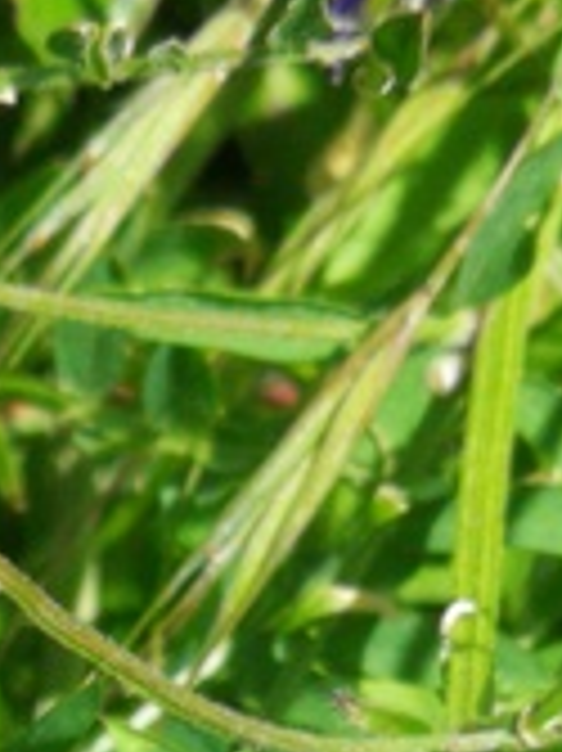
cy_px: 1256
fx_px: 4487
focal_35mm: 207
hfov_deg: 7.1
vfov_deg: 9.2
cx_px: -207
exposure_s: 1/602
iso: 50
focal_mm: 3.95
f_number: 2.2
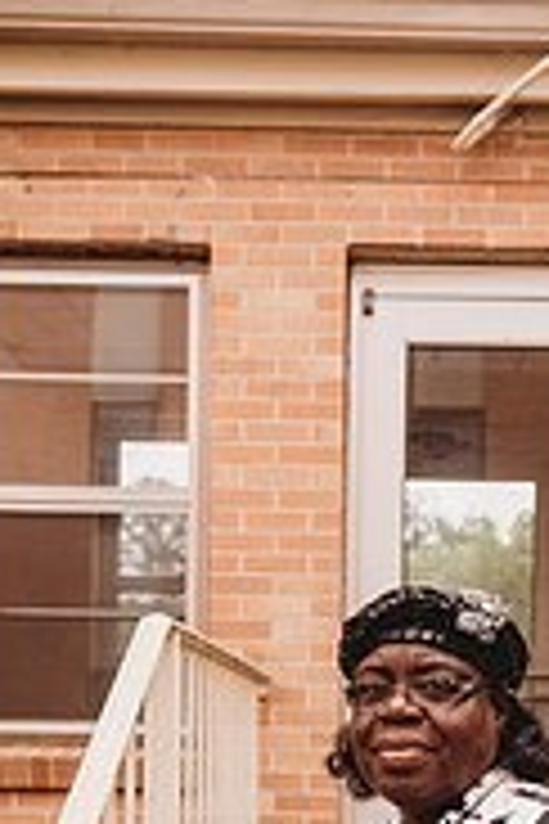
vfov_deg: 31.9
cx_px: 418
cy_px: 774
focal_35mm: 59
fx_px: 1350
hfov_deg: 22.8
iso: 100
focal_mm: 24
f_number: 3.5
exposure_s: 1/640
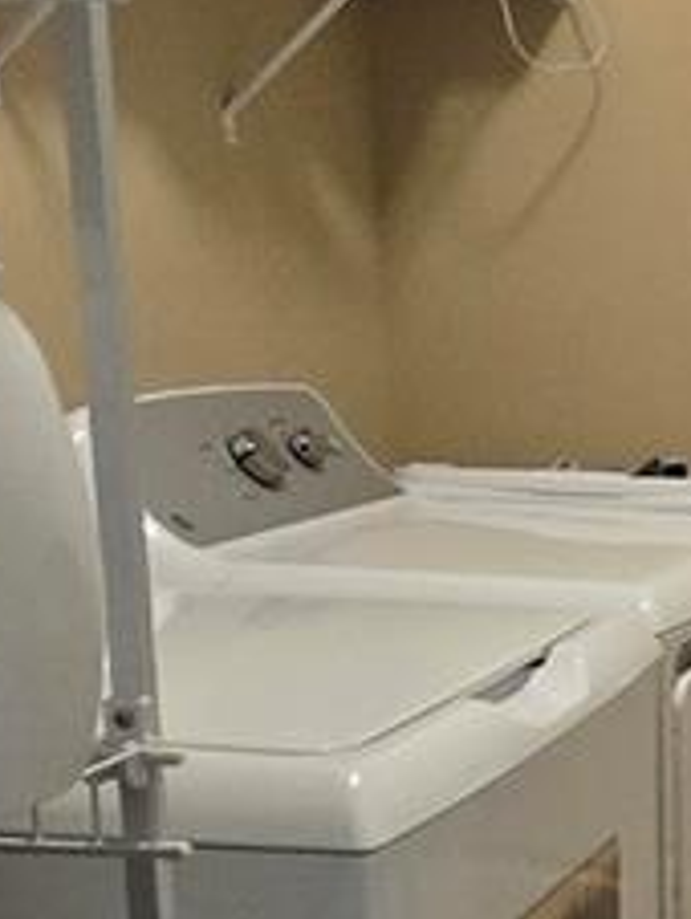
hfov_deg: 18.7
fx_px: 1833
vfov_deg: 27.8
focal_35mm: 69
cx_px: 1053
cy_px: 663
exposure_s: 1/60
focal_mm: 1.7
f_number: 2.2
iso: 500
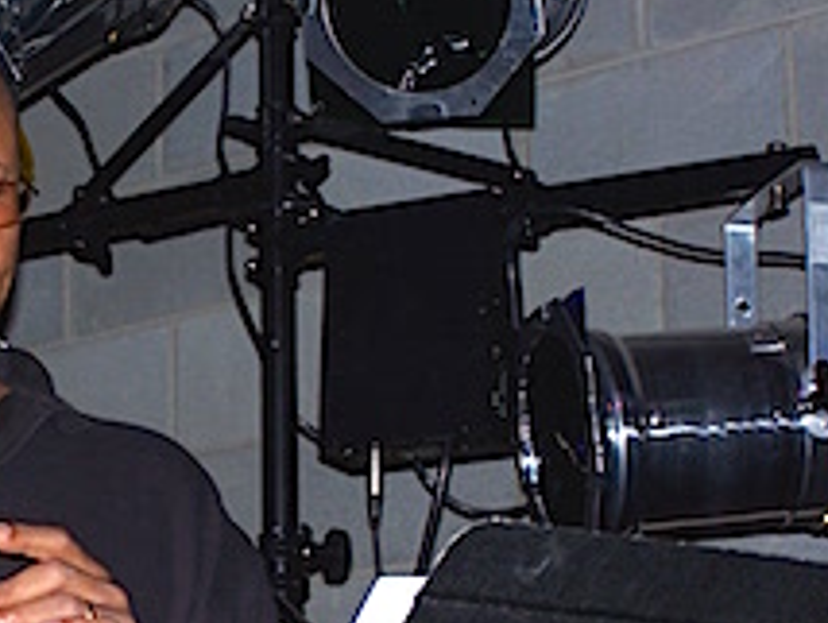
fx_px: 3664
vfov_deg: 9.7
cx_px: 97
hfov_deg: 12.8
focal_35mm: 153
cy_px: 488
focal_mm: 13.7
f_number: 3.2
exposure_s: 1/90
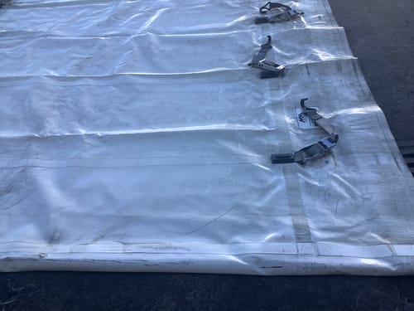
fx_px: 371
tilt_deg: -40.3
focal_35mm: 31
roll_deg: +11.1
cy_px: 156
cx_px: 207
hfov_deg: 58.4
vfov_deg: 45.4
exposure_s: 1/332
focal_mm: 3.3
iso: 25
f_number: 2.4
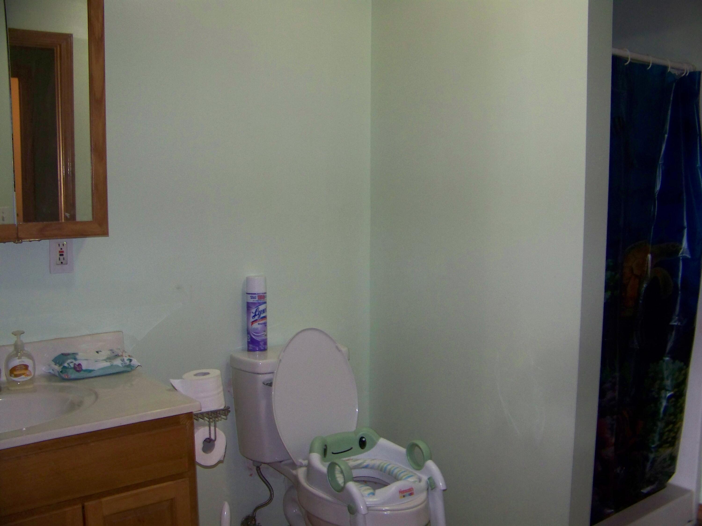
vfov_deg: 39.7
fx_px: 730
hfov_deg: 51.4
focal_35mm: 36
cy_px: 263
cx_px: 351
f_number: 2.8
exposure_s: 1/30
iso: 200
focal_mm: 5.85
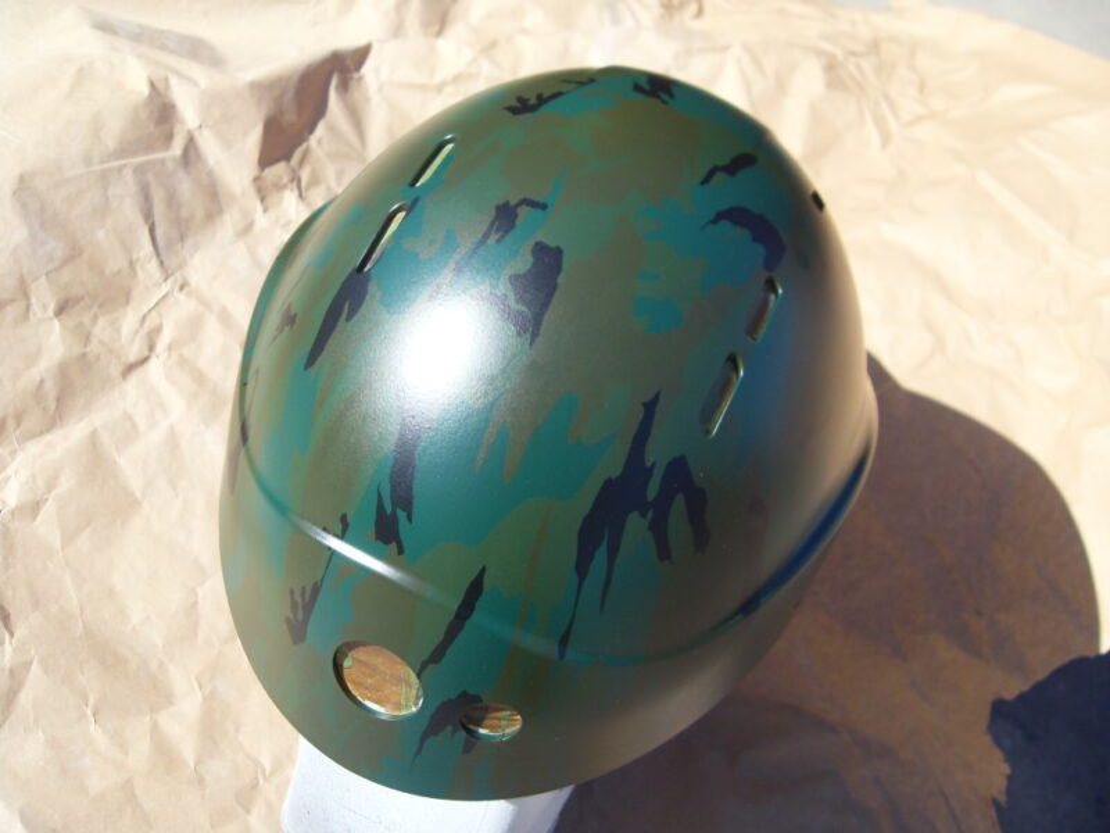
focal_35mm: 35
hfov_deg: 52.6
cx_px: 555
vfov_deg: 40.7
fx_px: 1122
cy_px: 416
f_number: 7
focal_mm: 6.3
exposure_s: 1/125
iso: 80
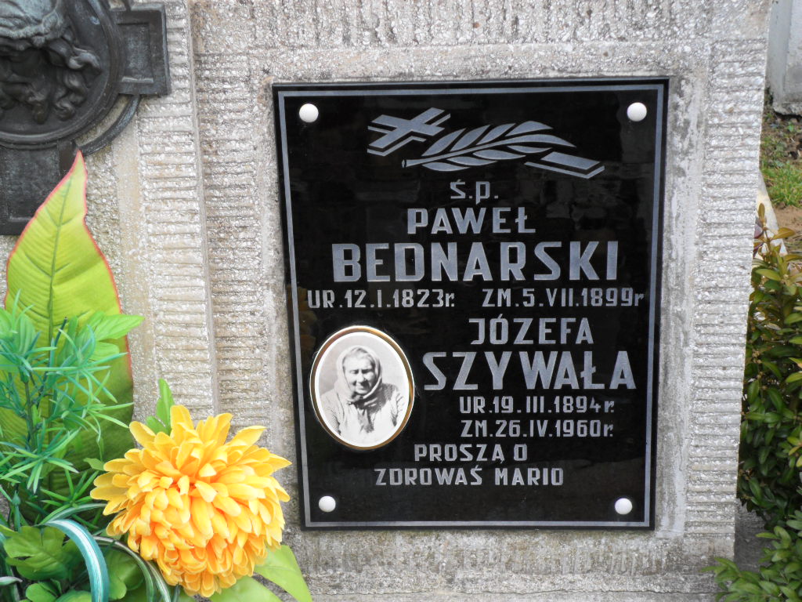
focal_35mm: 86
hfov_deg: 22.8
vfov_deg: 17.2
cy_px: 301
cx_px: 401
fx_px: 1992
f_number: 4.3
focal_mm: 15.4
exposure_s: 1/90
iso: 100
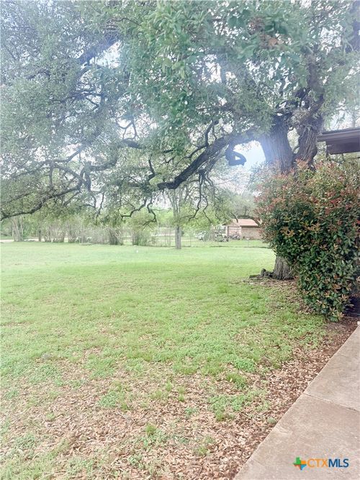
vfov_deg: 71.6
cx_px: 180
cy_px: 240
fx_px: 333
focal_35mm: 24
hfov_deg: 56.8
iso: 100
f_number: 1.78
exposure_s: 1/992
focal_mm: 6.76
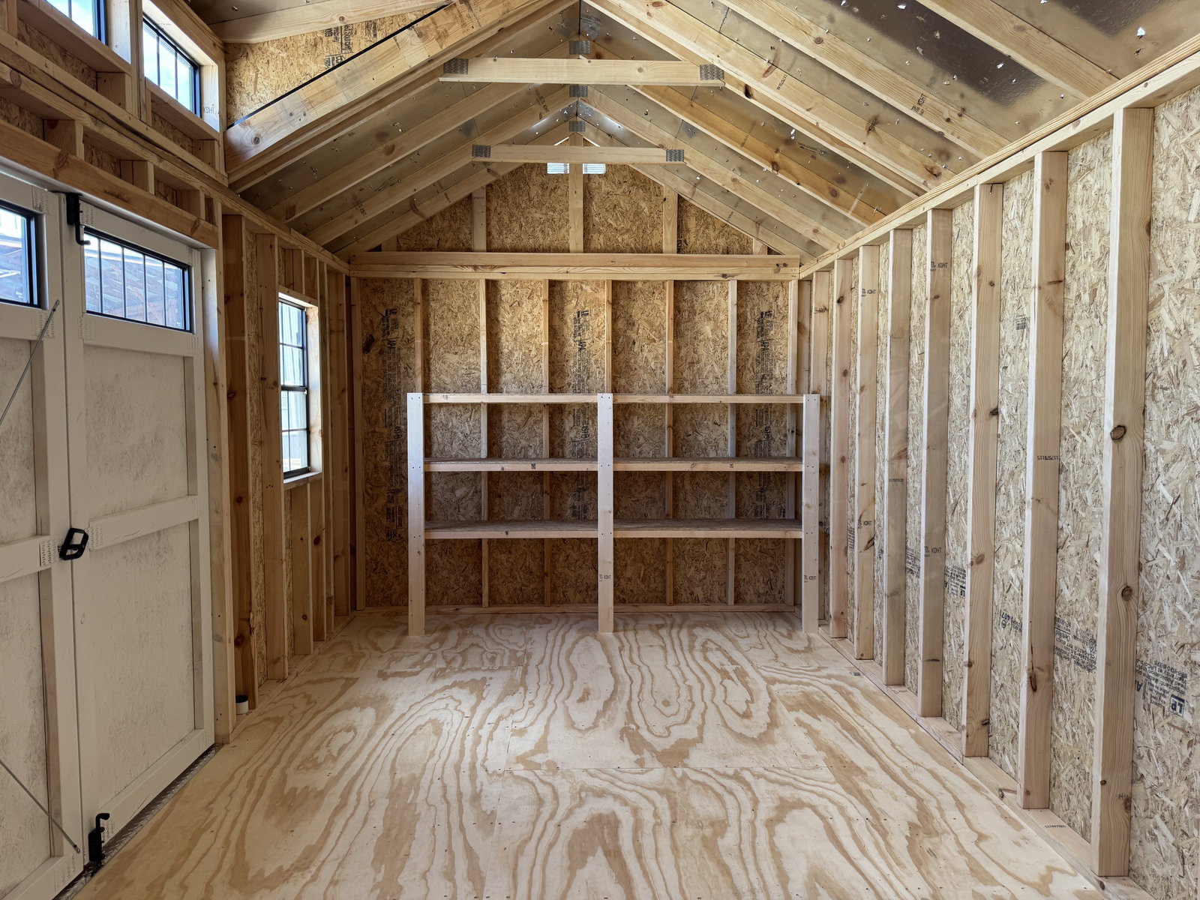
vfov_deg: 56.8
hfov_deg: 71.6
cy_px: 450
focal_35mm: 24
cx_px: 600
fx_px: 832
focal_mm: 6.76
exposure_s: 1/121
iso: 100
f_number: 1.78
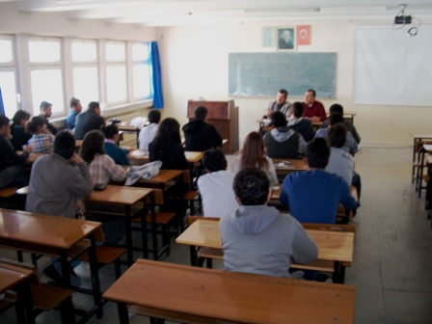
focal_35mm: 35
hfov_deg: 52.6
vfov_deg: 40.7
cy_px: 162
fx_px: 437
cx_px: 216
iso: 160
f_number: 3.1
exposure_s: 1/30
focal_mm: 6.3
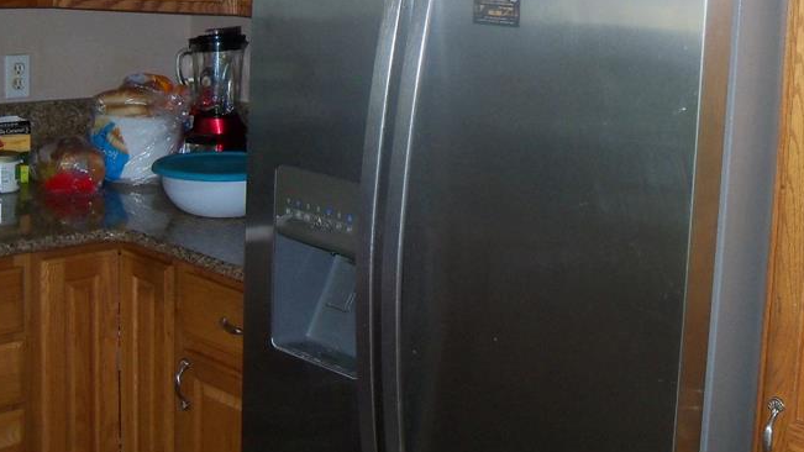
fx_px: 1279
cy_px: 56
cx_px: 559
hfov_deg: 34.5
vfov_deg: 19.7
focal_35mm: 60
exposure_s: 1/30
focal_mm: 6.2
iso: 200
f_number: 3.5
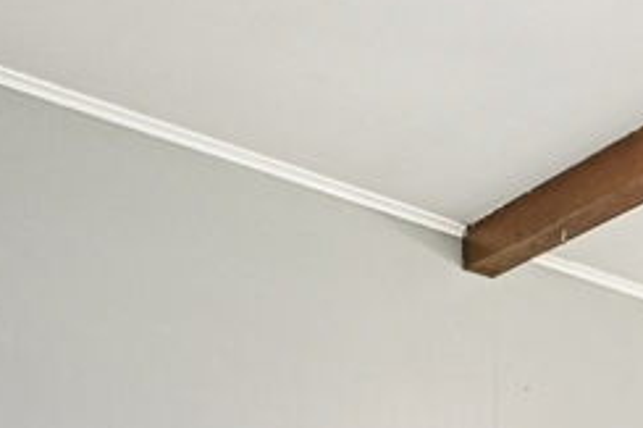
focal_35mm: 67
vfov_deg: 17.0
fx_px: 1196
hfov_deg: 21.5
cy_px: 755
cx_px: 1115
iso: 400
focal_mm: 16
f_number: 8
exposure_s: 1/20
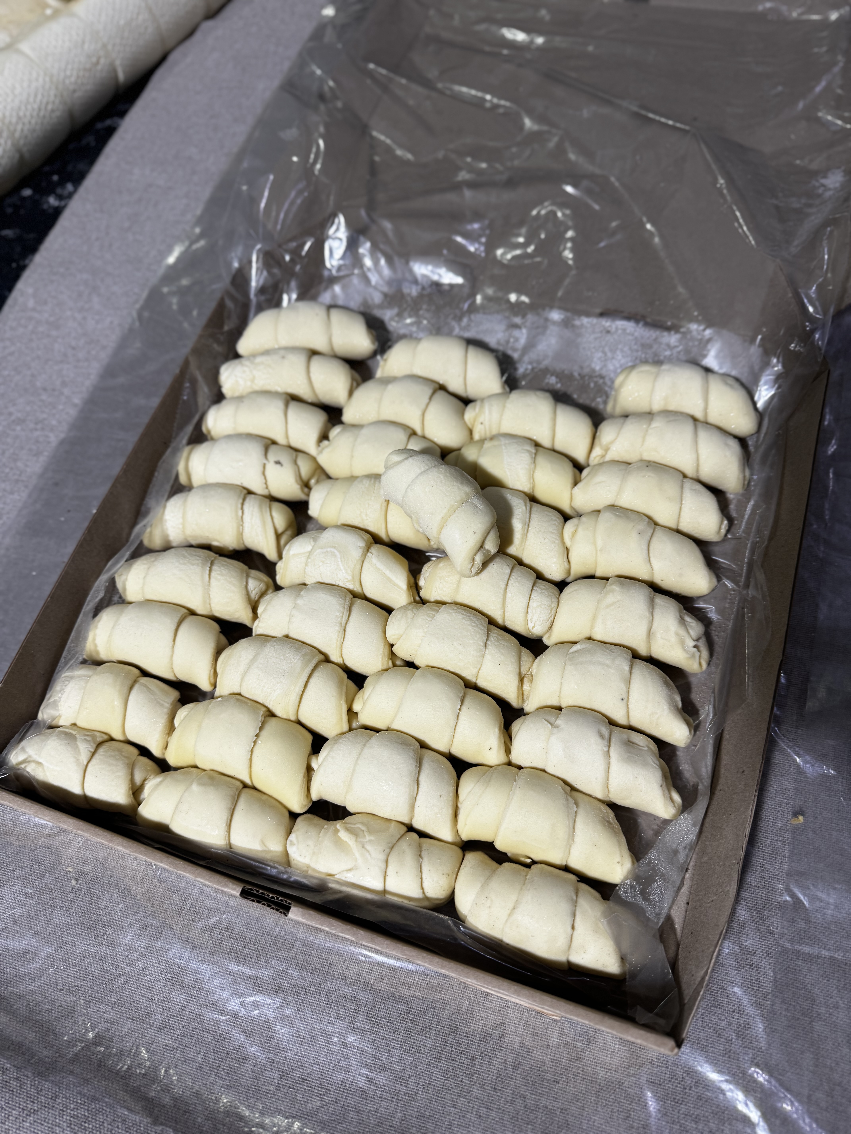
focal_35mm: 24
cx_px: 426
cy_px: 567
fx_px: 787
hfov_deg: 56.8
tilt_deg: -61.6
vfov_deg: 71.6
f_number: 1.78
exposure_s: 1/50
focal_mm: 6.76
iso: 125
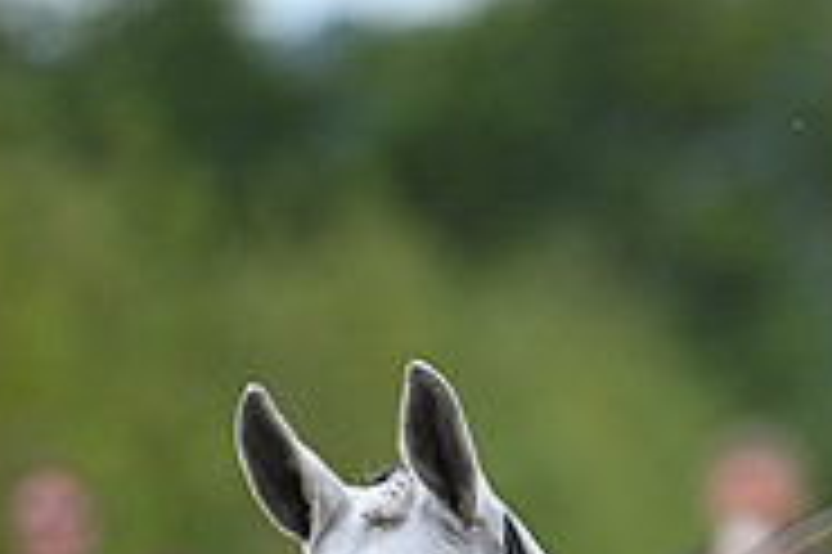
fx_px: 29024
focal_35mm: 1257
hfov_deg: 1.6
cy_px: 863
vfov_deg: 1.1
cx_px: 976
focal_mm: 400
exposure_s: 1/1600
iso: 640
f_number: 5.6
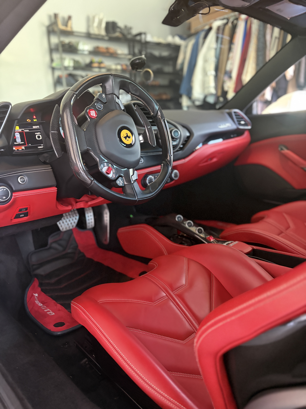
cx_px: 153
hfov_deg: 53.1
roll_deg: +2.2
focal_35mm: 26
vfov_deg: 67.3
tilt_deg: -16.4
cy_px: 204
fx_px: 306
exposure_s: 1/30
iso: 500
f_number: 1.6
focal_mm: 5.96
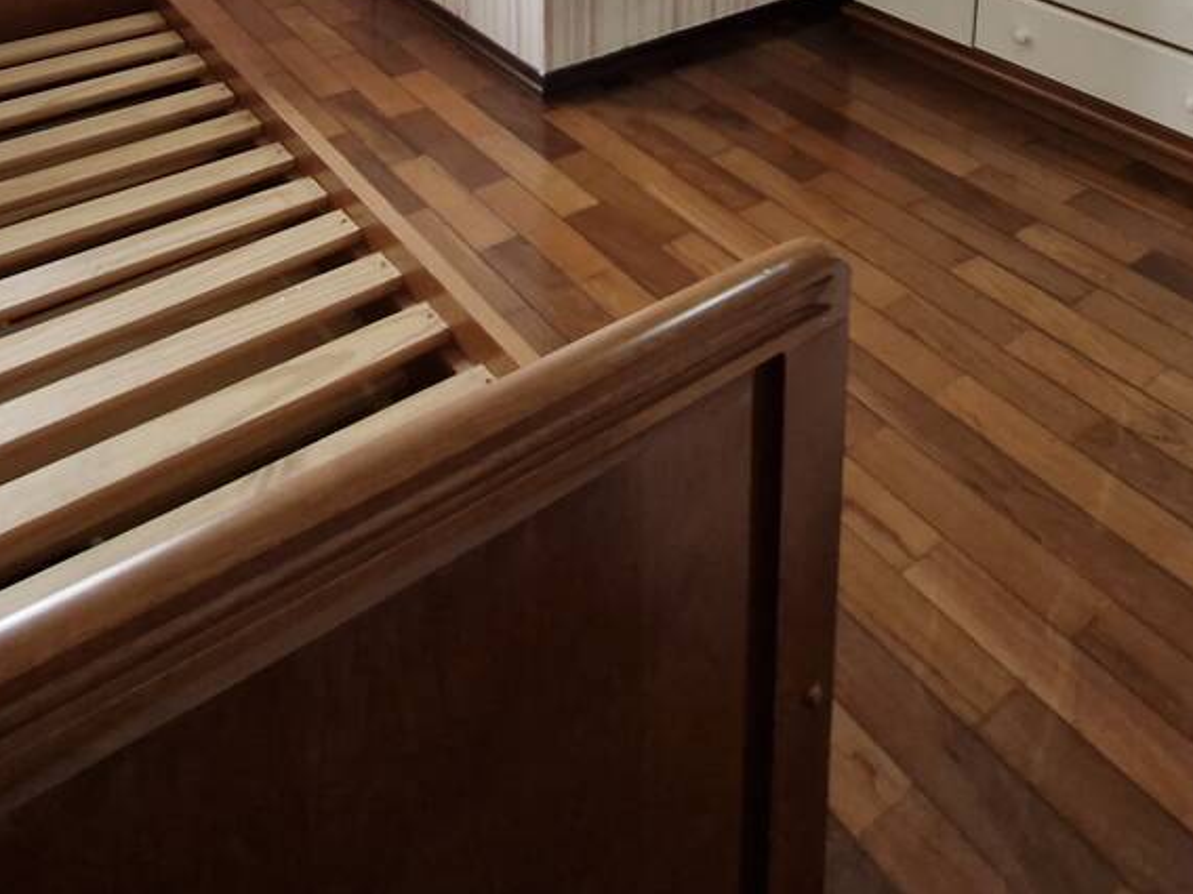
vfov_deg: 33.1
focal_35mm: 33
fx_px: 1137
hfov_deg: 55.3
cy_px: -238
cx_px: 654
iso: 50
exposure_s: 1/60
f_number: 2.2
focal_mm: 1.74
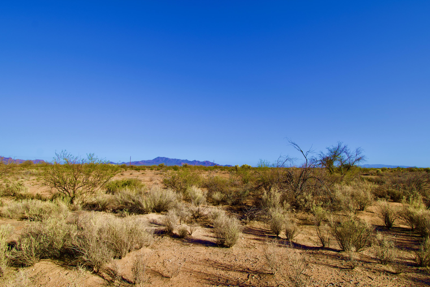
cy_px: 158
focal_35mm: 17
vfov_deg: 70.3
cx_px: 209
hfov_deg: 93.3
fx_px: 203
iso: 200
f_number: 10
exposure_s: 1/400
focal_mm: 10
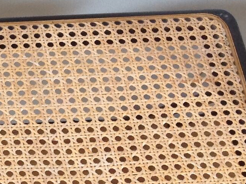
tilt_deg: -62.6
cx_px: -166
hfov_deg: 13.0
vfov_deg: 10.5
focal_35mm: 140
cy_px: 138
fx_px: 993
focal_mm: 4.28
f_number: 2.4
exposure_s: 1/15
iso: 125
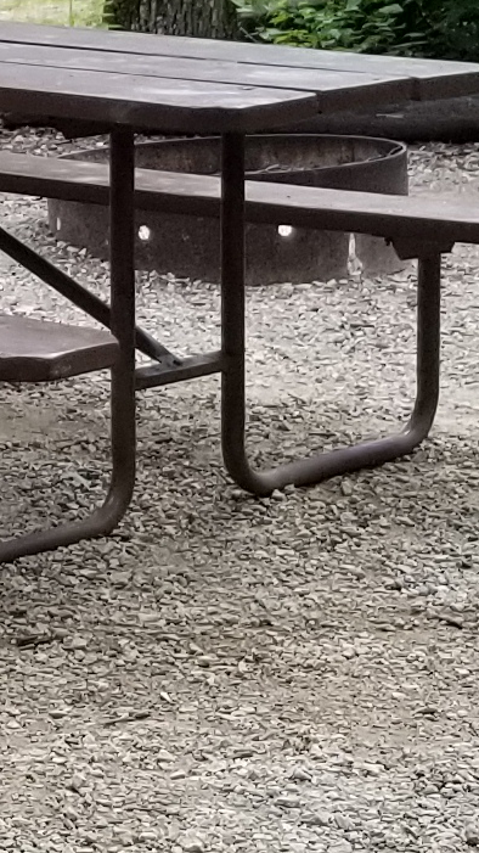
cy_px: 187
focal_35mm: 163
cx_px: -458
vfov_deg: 13.1
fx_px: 3683
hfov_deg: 7.2
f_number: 1.7
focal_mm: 4.25
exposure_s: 1/118
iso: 50
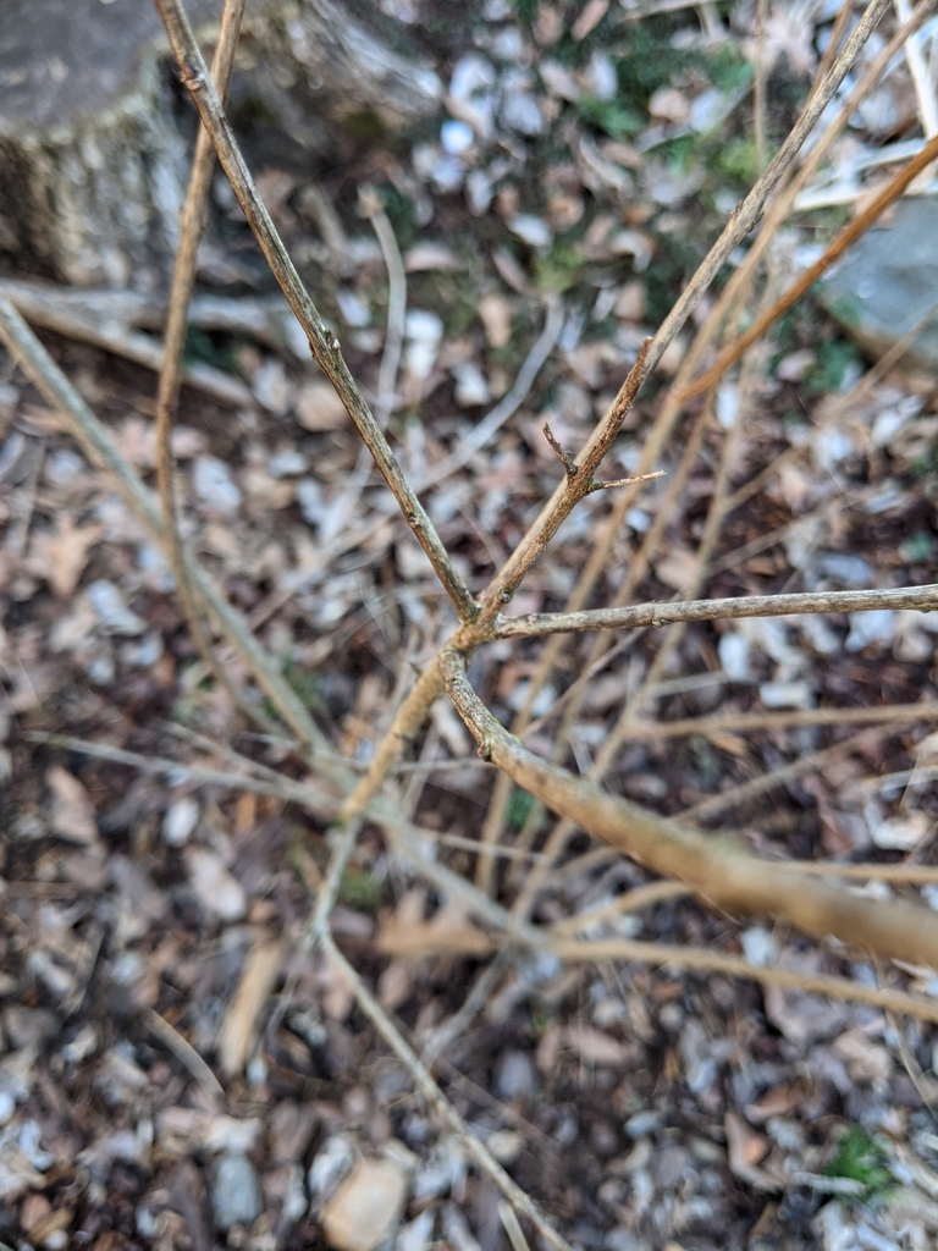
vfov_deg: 65.3
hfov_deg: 51.4
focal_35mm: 27
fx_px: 976
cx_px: 469
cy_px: 626
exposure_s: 1/125
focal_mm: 4.44
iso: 66
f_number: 1.8
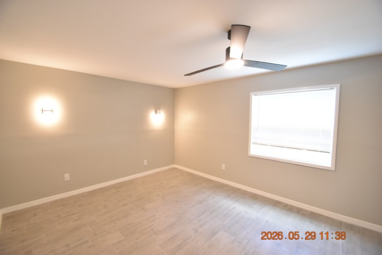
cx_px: 191
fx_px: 159
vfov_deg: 77.3
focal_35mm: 15
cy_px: 128
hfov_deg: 100.4
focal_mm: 10
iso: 800
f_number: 3.5
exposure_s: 1/30
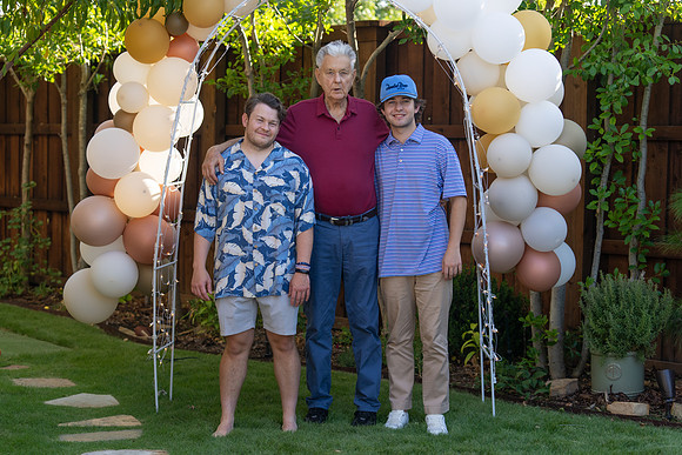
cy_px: 228
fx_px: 1326
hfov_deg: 28.8
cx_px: 341
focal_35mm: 70
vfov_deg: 19.5
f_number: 3.5
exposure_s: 1/320
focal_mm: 70
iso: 160
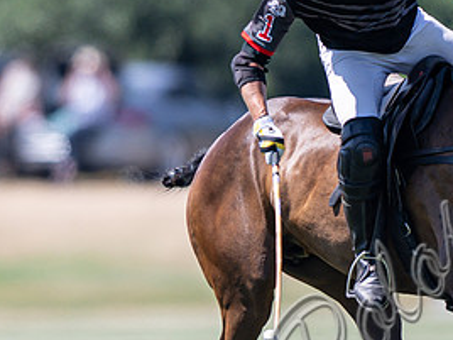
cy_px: 217
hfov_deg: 0.9
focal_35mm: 2179
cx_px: 235
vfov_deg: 0.7
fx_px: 28515
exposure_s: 1/1600
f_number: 2.8
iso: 100
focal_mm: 400
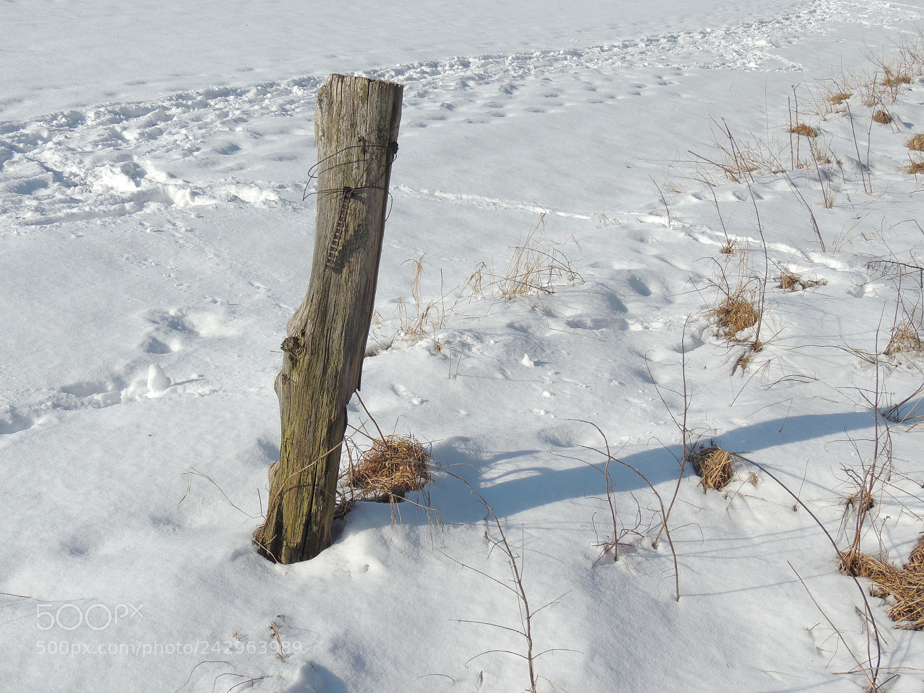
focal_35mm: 50
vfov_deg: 29.1
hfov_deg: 38.2
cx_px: 462
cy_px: 346
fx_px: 1335
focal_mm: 8.9
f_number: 4
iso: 100
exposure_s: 1/1250
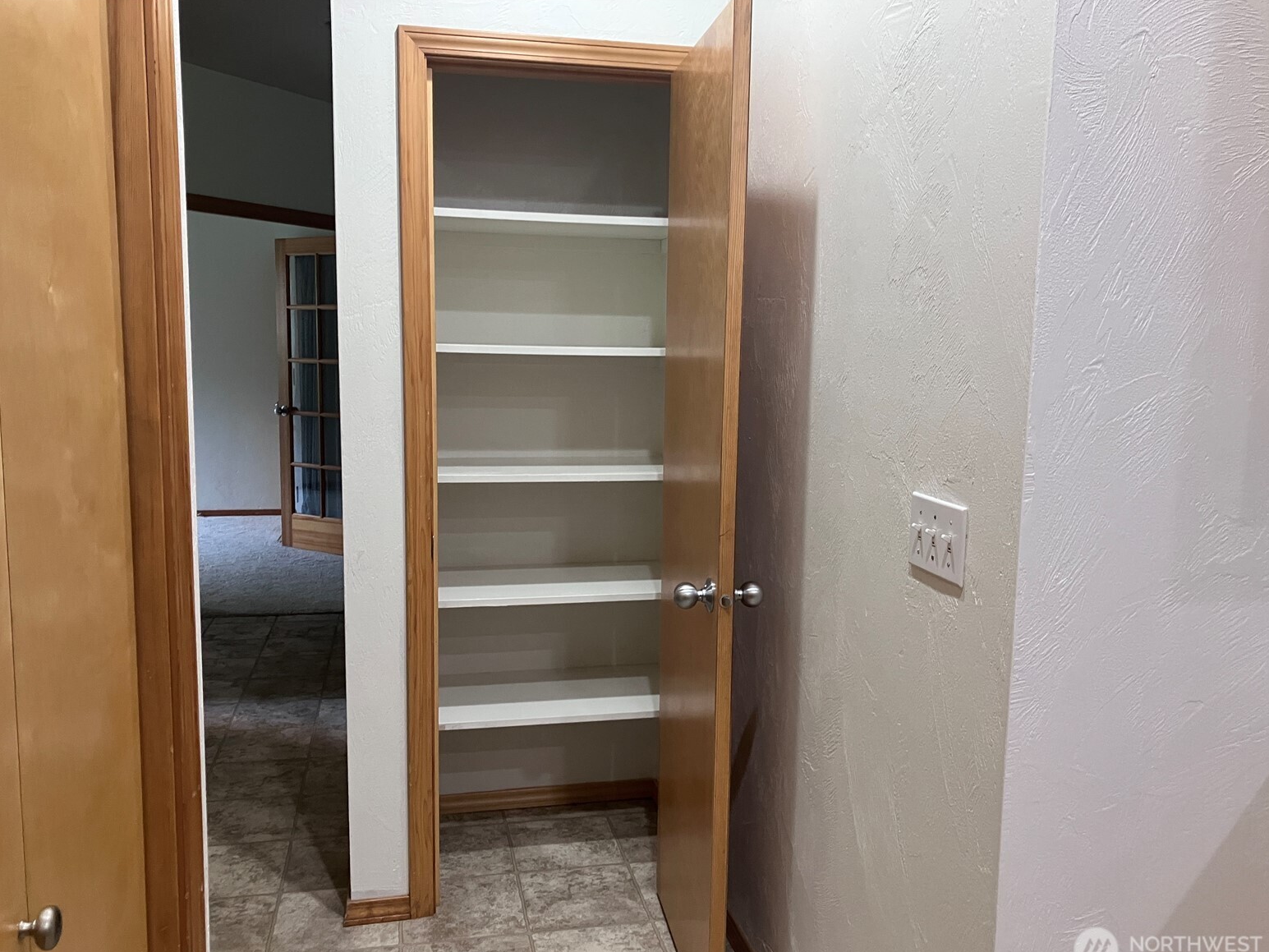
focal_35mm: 29
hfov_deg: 61.7
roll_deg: -1.3
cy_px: 490
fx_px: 1063
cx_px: 630
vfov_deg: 48.2
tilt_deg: -7.9
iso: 160
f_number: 1.8
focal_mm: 3.99
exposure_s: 1/60
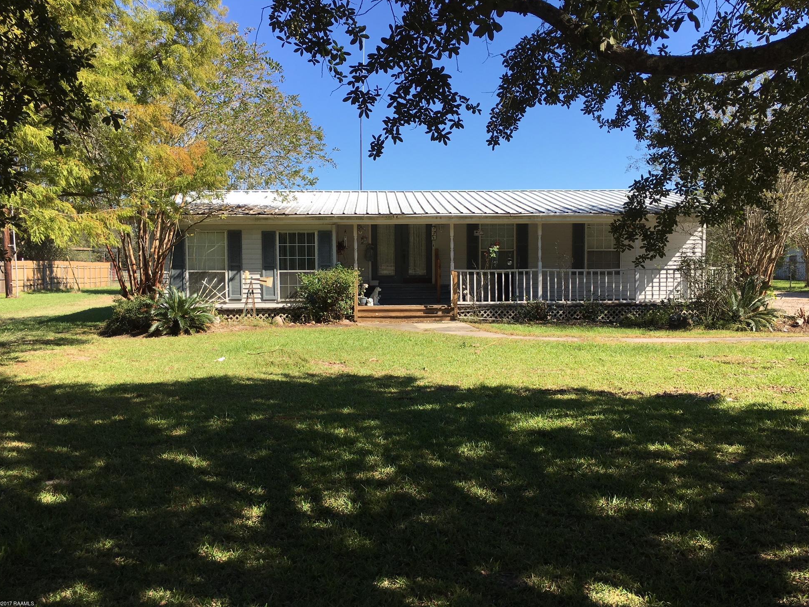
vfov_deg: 46.8
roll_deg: +0.2
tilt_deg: -2.6
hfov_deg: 60.0
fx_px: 701
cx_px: 413
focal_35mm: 30
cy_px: 310
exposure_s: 1/1040
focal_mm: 4.15
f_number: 2.2
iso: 25
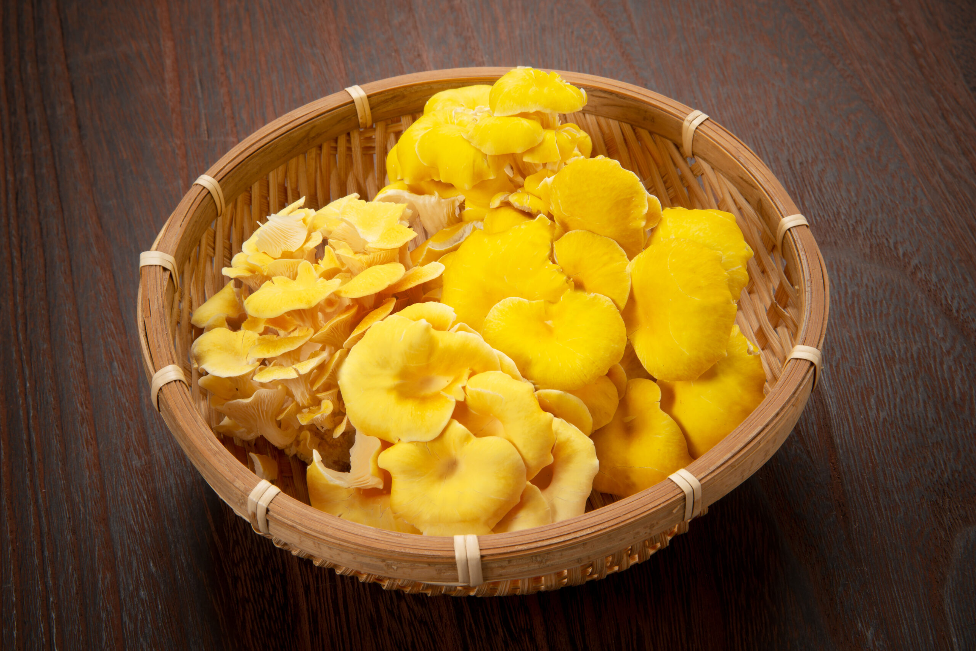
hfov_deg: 27.0
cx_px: 488
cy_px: 326
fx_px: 2034
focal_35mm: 75
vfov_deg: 18.2
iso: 100
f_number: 22
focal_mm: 75
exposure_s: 1/80
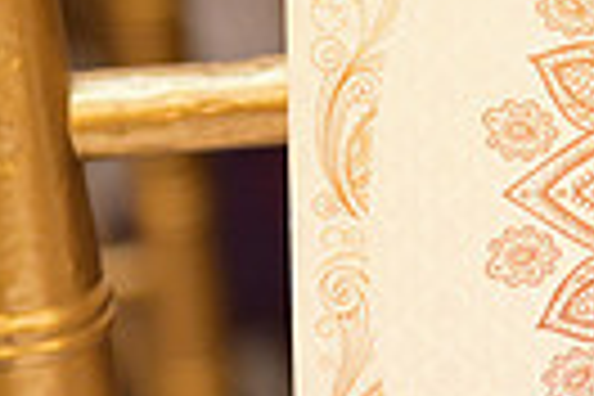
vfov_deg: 5.2
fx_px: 4356
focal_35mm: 264
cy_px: 205
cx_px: 752
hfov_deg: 7.7
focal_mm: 60
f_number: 2.8
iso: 2000
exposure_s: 1/125
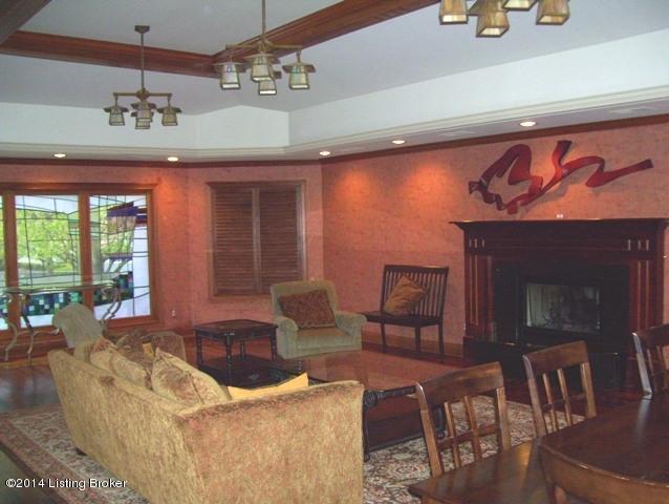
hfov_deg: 51.3
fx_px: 697
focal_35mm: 36
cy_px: 252
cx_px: 334
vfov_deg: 39.7
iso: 200
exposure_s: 1/60
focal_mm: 6
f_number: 2.7
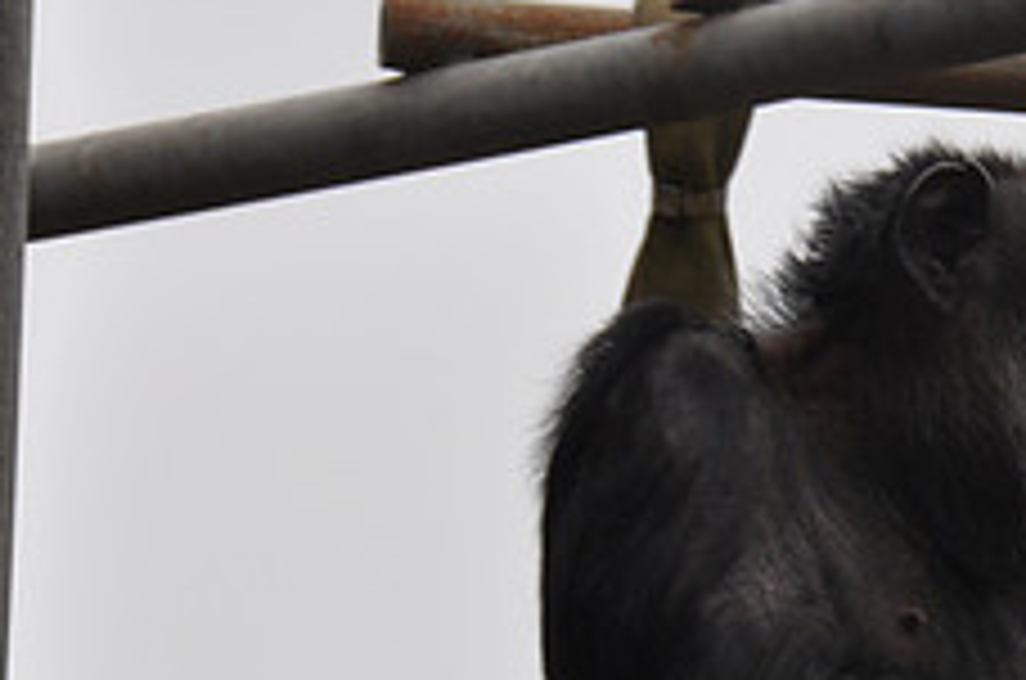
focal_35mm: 994
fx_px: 28270
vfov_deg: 1.4
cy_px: 484
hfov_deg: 2.1
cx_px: 914
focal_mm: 260
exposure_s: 1/200
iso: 320
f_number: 14
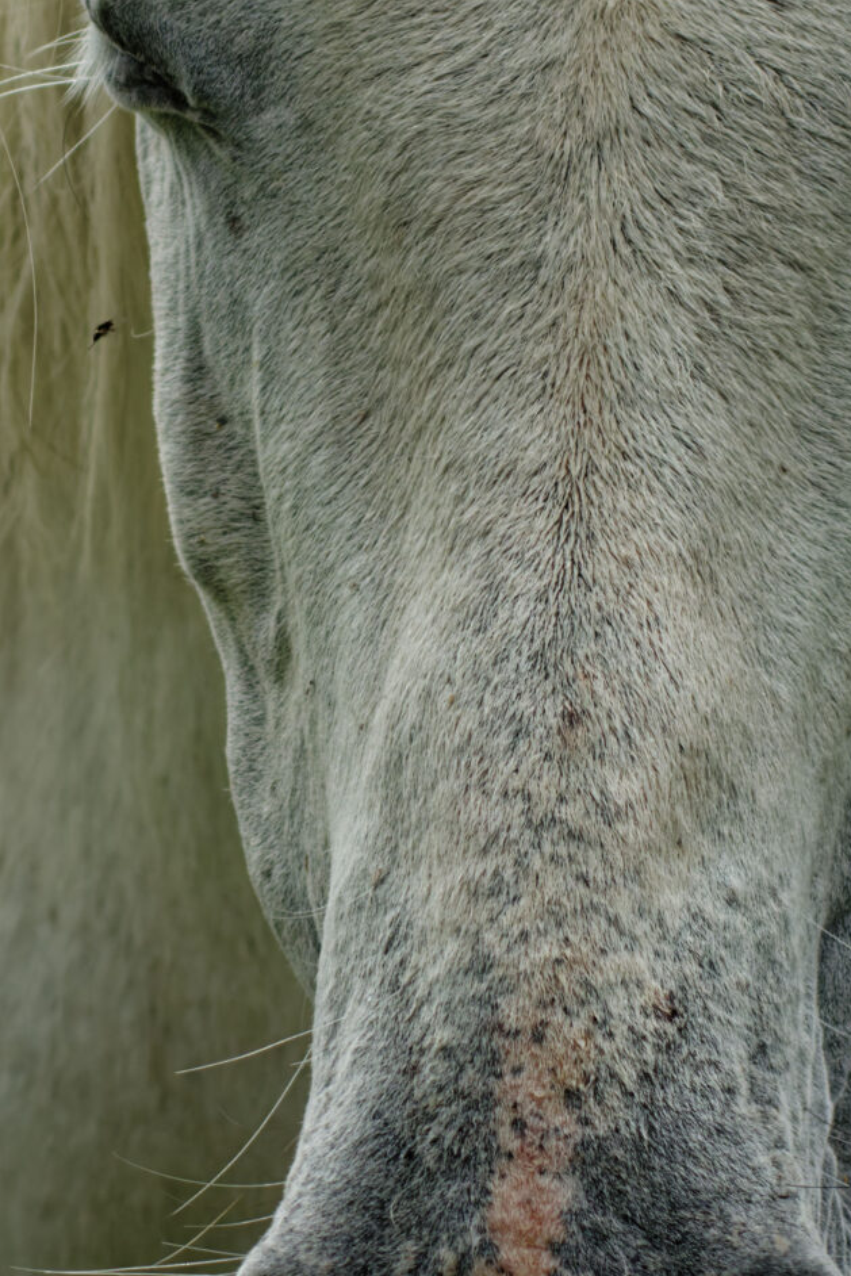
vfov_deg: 7.2
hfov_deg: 4.8
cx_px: 484
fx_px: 10101
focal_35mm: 285
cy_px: 507
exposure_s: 1/1000
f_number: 8
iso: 720
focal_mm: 70
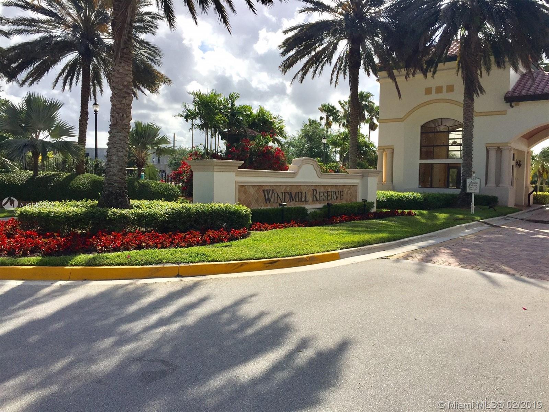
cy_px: 206
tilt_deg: -2.0
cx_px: 274
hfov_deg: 61.7
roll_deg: -1.6
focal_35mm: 29
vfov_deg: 48.2
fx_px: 460
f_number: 2.2
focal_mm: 4.15
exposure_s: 1/3597
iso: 32
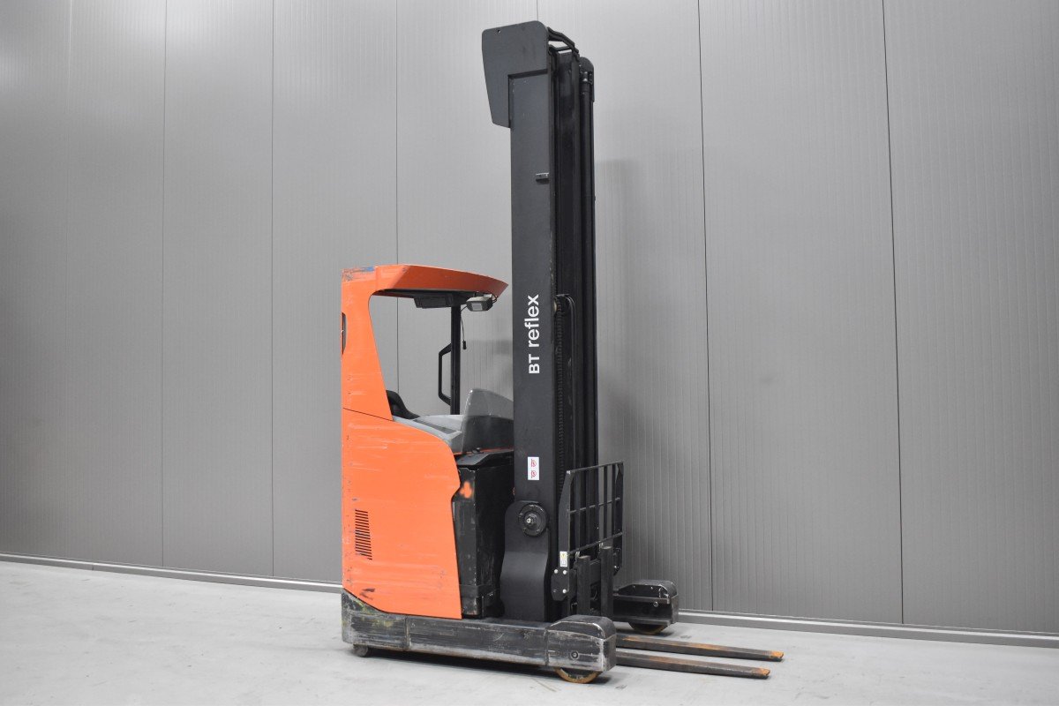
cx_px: 530
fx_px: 1015
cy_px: 353
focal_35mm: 34
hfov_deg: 55.1
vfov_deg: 38.4
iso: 1600
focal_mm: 23
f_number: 4
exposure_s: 1/50
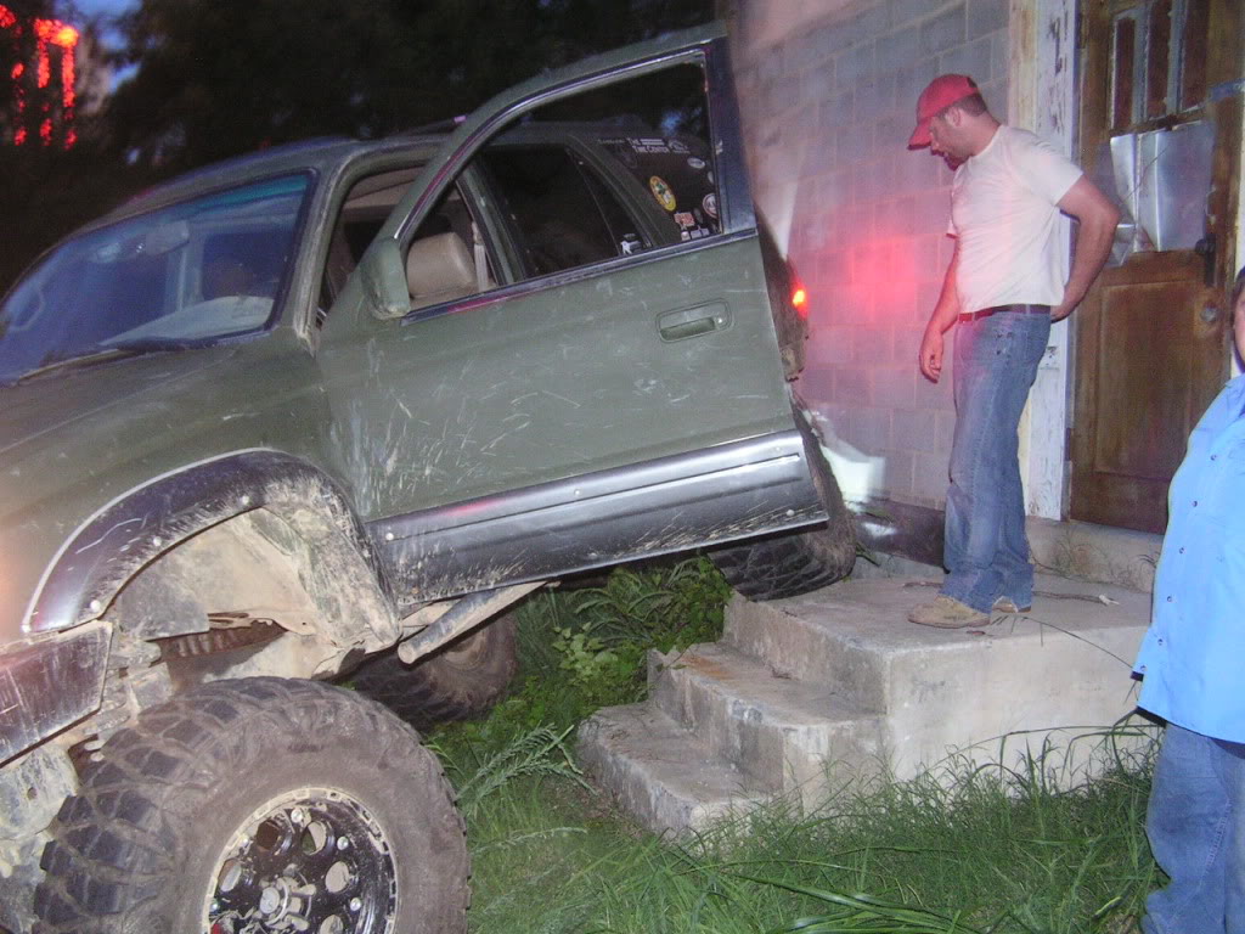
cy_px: 467
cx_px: 622
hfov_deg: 49.0
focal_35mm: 38
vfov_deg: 37.7
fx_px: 1367
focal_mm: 6.3
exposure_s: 2
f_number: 2.8
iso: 200
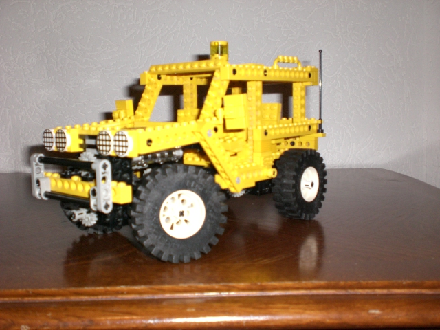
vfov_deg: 37.7
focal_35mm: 38
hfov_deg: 49.0
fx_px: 483
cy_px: 165
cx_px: 220
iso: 200
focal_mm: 6.3
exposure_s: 1/60
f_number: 3.1
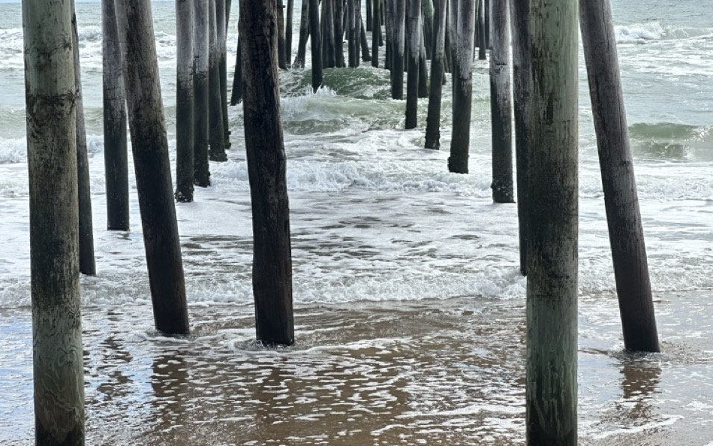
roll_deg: +0.0
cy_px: 89
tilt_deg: -3.4
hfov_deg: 18.9
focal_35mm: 110
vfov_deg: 11.9
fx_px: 2138
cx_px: 358
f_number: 2.8
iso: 32
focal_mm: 9
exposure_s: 1/758
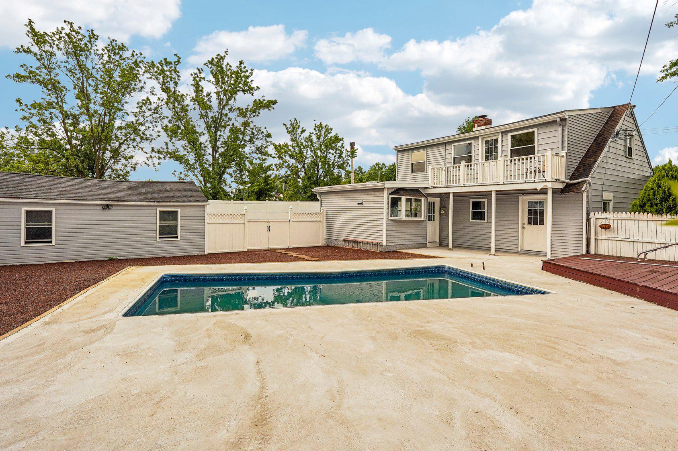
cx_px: 297
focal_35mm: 17
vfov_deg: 70.4
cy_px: 212
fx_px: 320
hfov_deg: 92.8
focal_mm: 14
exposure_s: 1/2500
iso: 500
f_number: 8
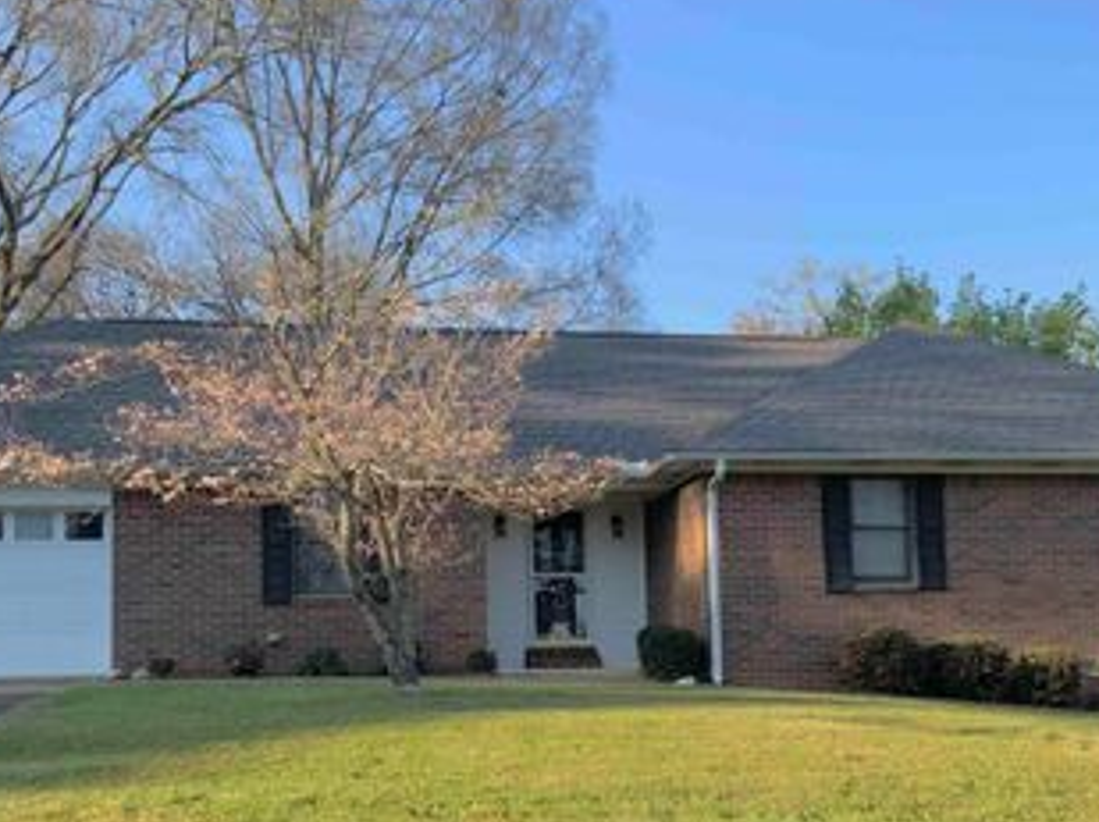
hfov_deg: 40.5
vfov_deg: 30.6
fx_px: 1490
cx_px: 555
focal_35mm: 47
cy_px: 557
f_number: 1.8
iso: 16
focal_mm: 3
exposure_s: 1/642
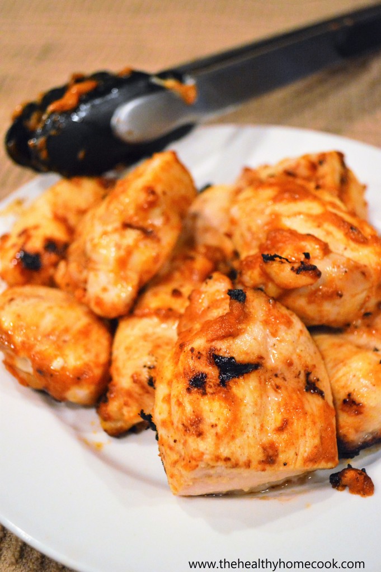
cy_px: 286
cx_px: 190
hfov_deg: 28.0
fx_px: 763
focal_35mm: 48
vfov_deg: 41.1
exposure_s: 1/125
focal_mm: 32
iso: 3200
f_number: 4.8
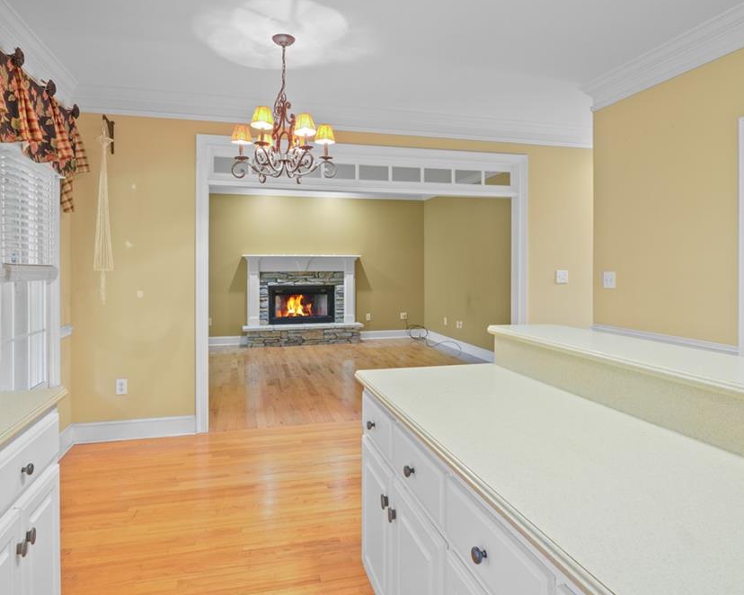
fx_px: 497
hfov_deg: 73.6
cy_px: 295
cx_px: 381
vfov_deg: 61.8
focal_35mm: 23
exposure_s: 2
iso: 200
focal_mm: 13
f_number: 13
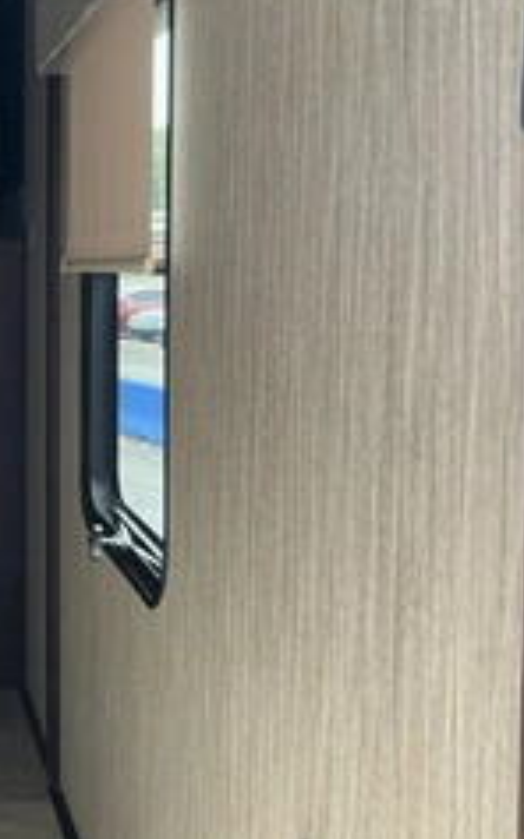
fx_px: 1143
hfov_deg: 23.0
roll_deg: +1.3
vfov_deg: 40.0
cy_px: 315
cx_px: -152
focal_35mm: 50
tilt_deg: -4.8
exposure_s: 1/72
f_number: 1.8
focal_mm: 3
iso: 64
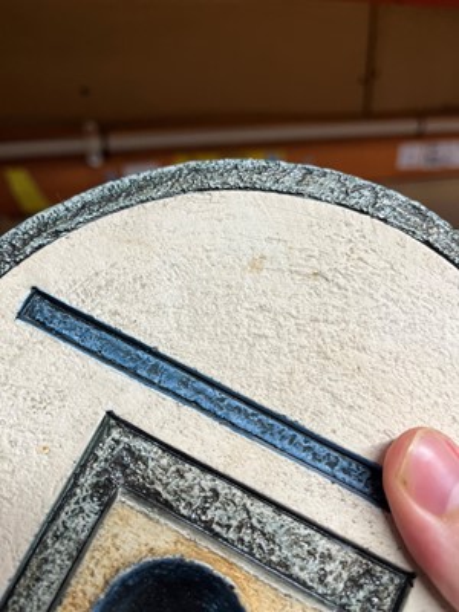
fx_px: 460
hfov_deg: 53.1
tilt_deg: -25.7
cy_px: 306
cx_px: 230
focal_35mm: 26
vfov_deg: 67.3
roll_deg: +2.0
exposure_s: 1/100
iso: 100
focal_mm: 5.1
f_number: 1.6
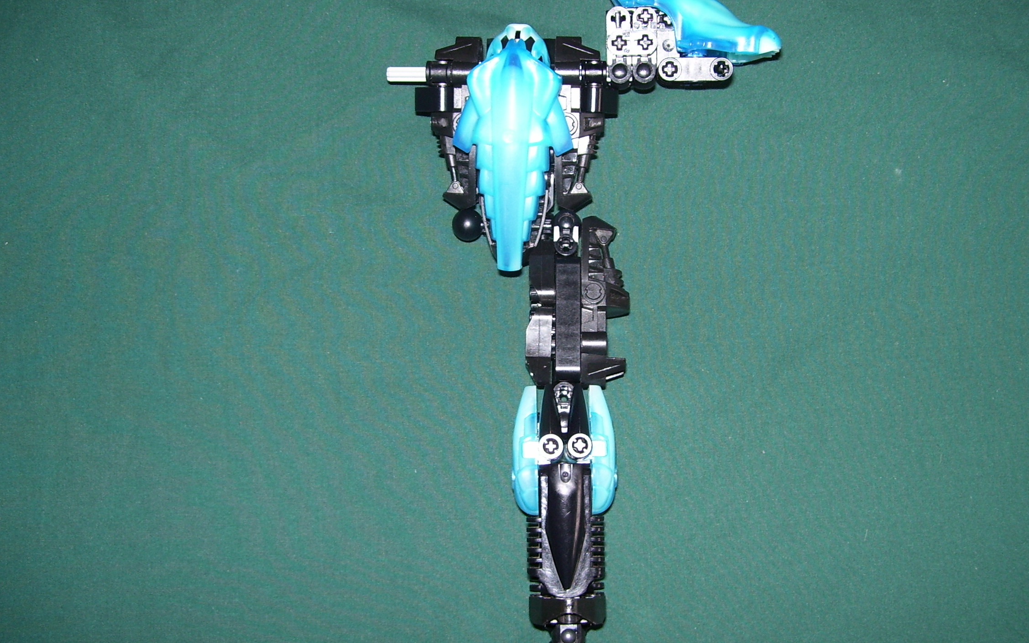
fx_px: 1094
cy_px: 336
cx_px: 511
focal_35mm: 39
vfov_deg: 32.8
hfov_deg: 50.4
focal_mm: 6
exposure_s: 1/60
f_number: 2.7
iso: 80
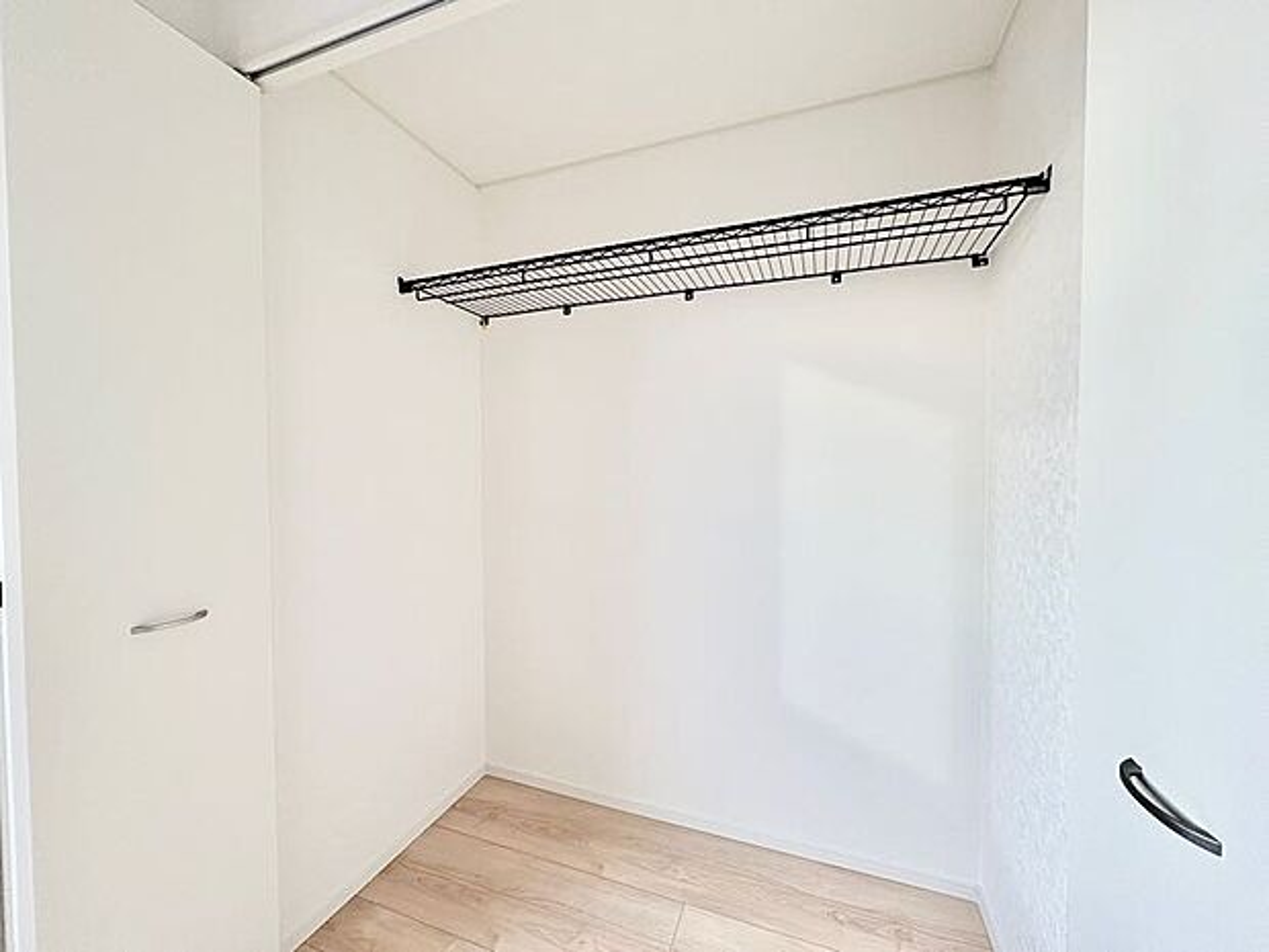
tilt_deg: -1.5
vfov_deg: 85.7
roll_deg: +0.5
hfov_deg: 102.1
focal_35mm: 14
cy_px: 476
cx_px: 634
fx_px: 513
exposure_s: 1/99
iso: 100
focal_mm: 2.22
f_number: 2.2
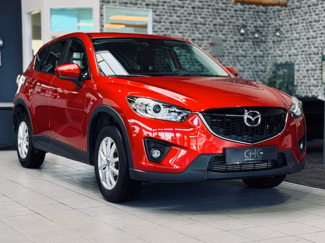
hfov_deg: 39.7
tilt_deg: -4.0
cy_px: 122
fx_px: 451
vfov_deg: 30.3
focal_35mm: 48
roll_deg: +0.5
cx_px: 162
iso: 250
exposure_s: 1/100
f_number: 1.78
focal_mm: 6.76
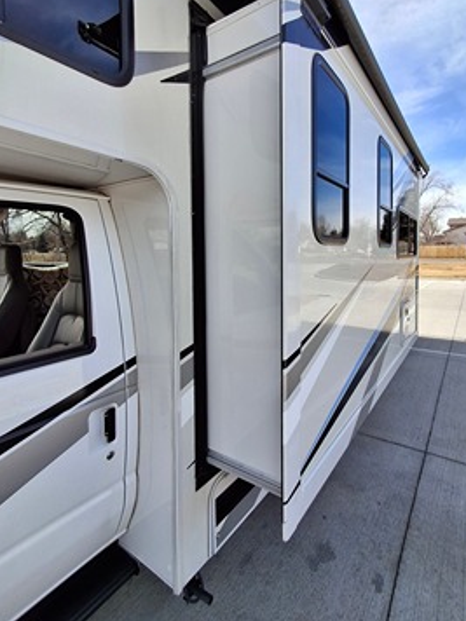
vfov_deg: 87.4
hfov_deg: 71.5
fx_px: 323
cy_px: 274
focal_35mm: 18
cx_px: 248
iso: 40
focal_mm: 1.64
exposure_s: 1/860
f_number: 2.2
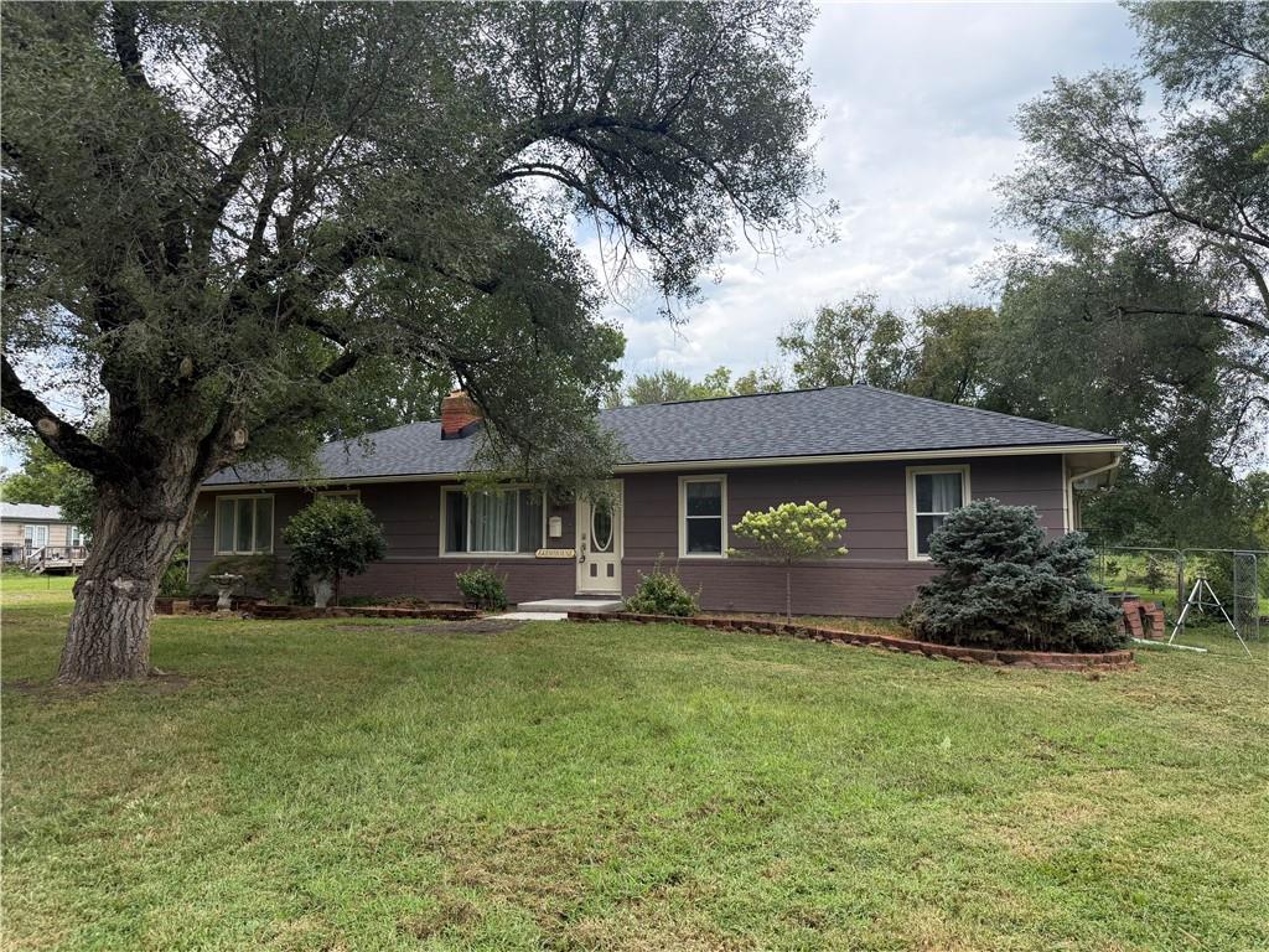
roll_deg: -0.2
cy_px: 476
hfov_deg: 71.6
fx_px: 880
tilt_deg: +4.9
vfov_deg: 56.8
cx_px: 634
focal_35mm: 24
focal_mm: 6.76
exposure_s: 1/1689
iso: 100
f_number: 1.78
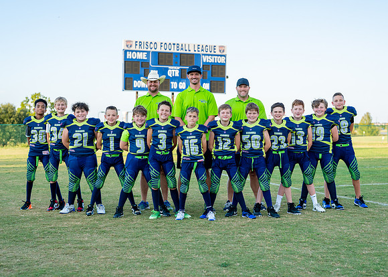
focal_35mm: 63
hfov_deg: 31.2
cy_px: 154
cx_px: 204
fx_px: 695
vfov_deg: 22.5
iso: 100
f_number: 2.5
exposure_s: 1/400
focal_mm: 50
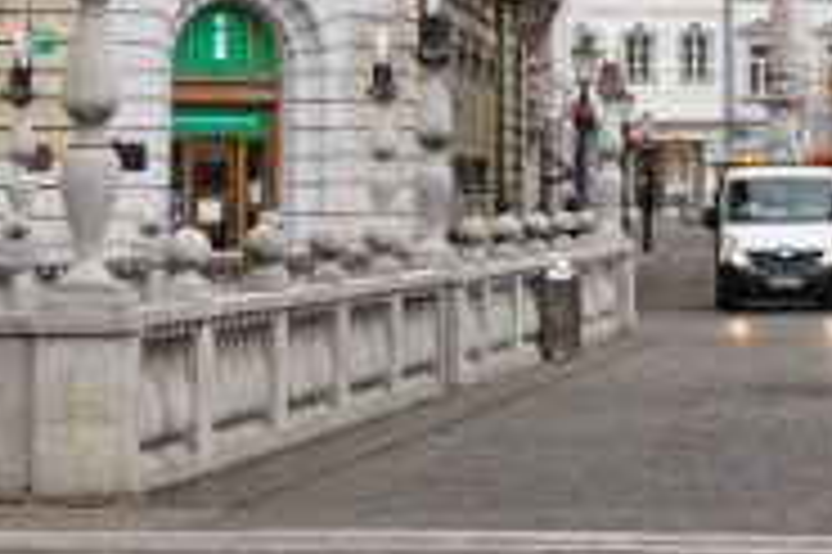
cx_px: 715
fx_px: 4645
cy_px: -581
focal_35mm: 201
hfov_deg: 10.2
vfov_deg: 6.6
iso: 100
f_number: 8
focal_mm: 31
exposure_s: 1/80
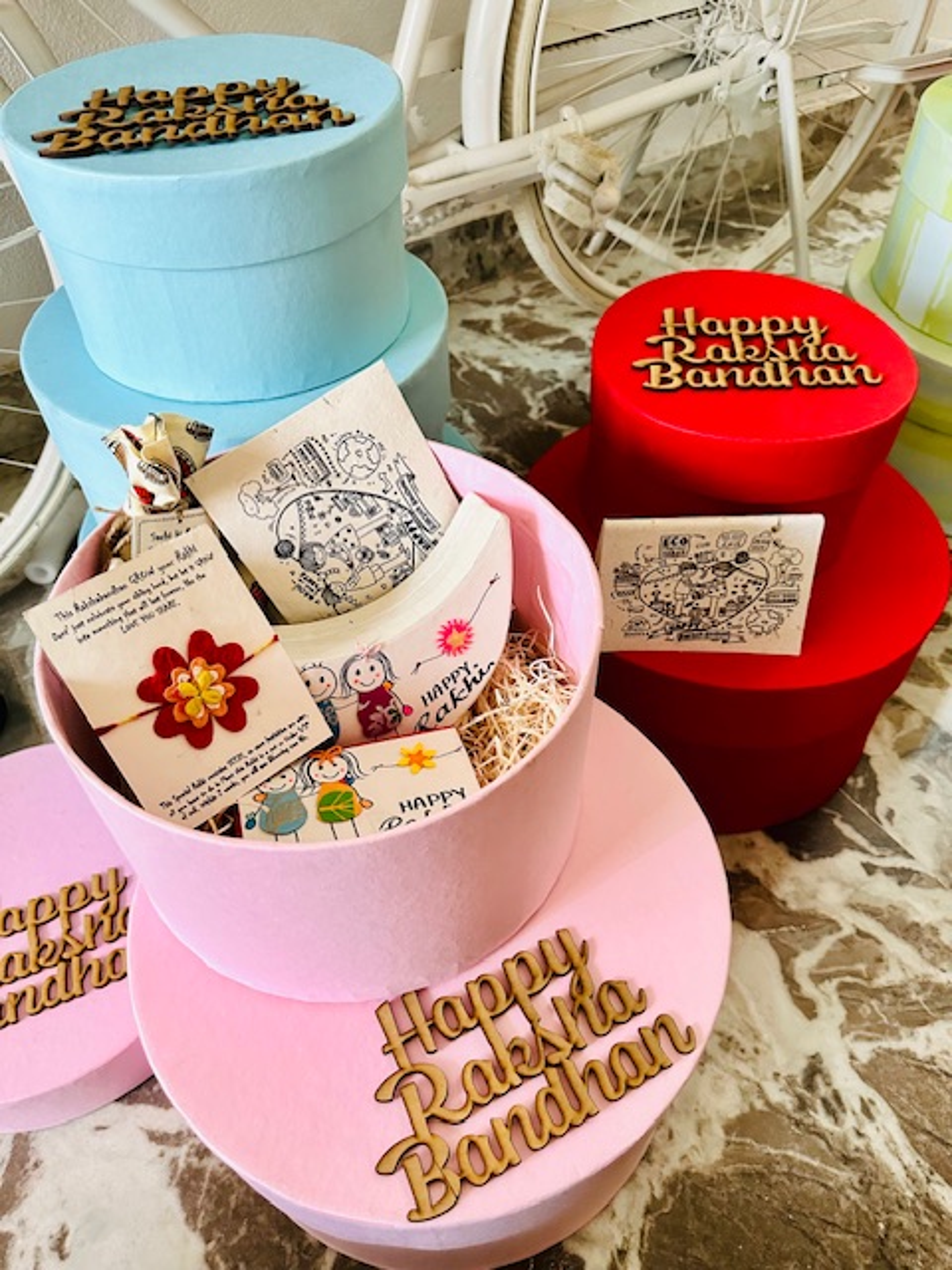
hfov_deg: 56.8
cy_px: 635
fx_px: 880
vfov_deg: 71.6
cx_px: 476
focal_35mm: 24
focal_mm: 6.86
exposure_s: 1/50
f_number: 1.78
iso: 500
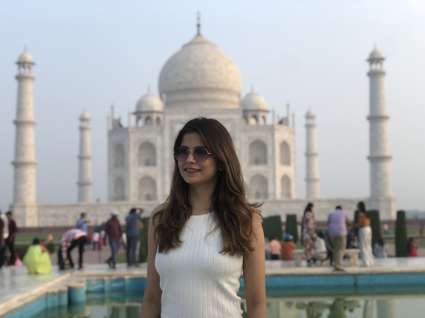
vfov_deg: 28.0
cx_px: 212
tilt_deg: +5.1
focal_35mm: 52
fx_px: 638
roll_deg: +1.5
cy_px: 159
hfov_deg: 36.8
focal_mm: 6
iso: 16
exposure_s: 1/163
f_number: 2.4
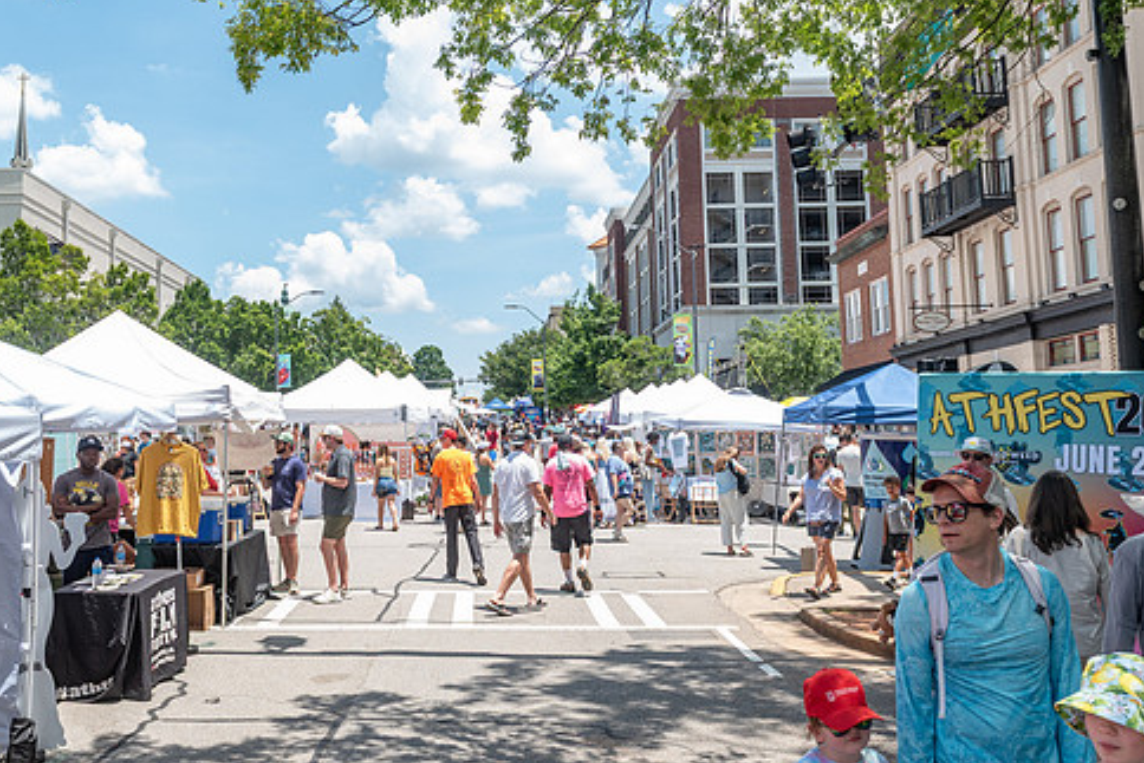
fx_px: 1144
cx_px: 480
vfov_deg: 36.8
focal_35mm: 36
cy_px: 331
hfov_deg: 52.9
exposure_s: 1/1000
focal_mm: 24
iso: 320
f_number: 4.5
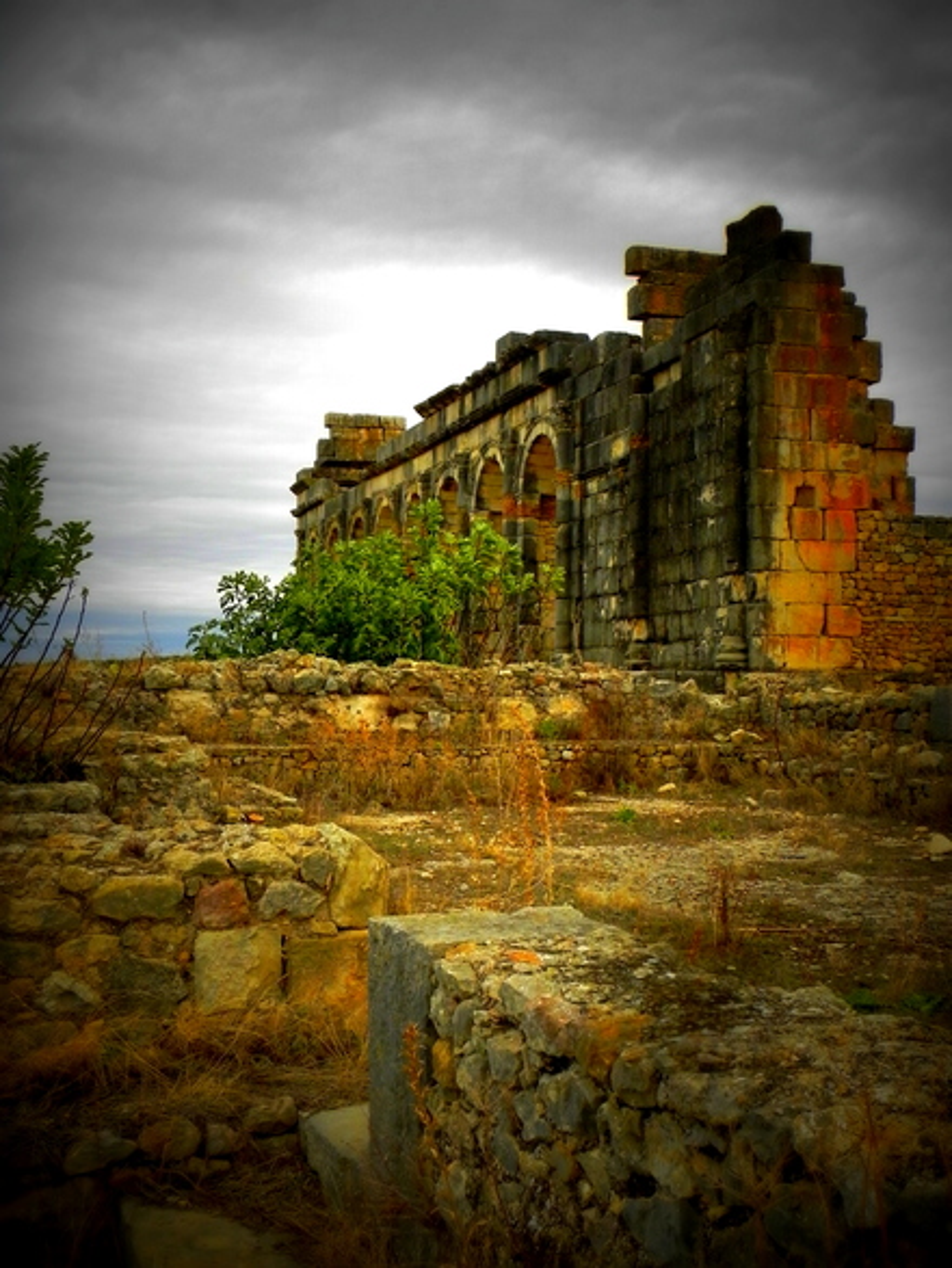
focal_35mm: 41
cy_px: 634
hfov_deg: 35.2
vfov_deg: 45.8
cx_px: 476
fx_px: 1502
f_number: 6.3
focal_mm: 7.3
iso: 160
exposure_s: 1/275
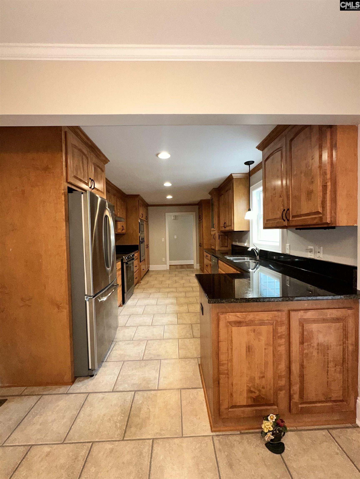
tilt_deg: -0.9
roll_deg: +0.6
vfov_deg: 102.1
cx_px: 180
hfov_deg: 85.7
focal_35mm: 14
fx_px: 194
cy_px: 240
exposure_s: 1/60
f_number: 2.2
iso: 200
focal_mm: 2.22
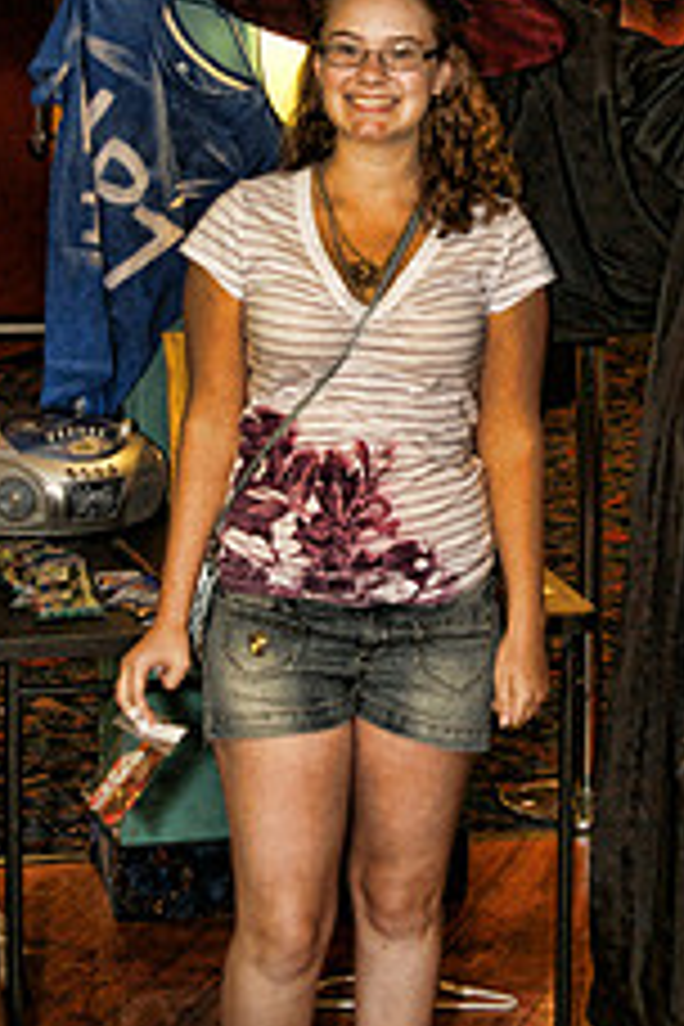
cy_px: 310
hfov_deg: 16.4
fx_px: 2365
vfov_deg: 24.3
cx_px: 504
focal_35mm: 83
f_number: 3.2
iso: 800
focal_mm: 28
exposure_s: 1/60
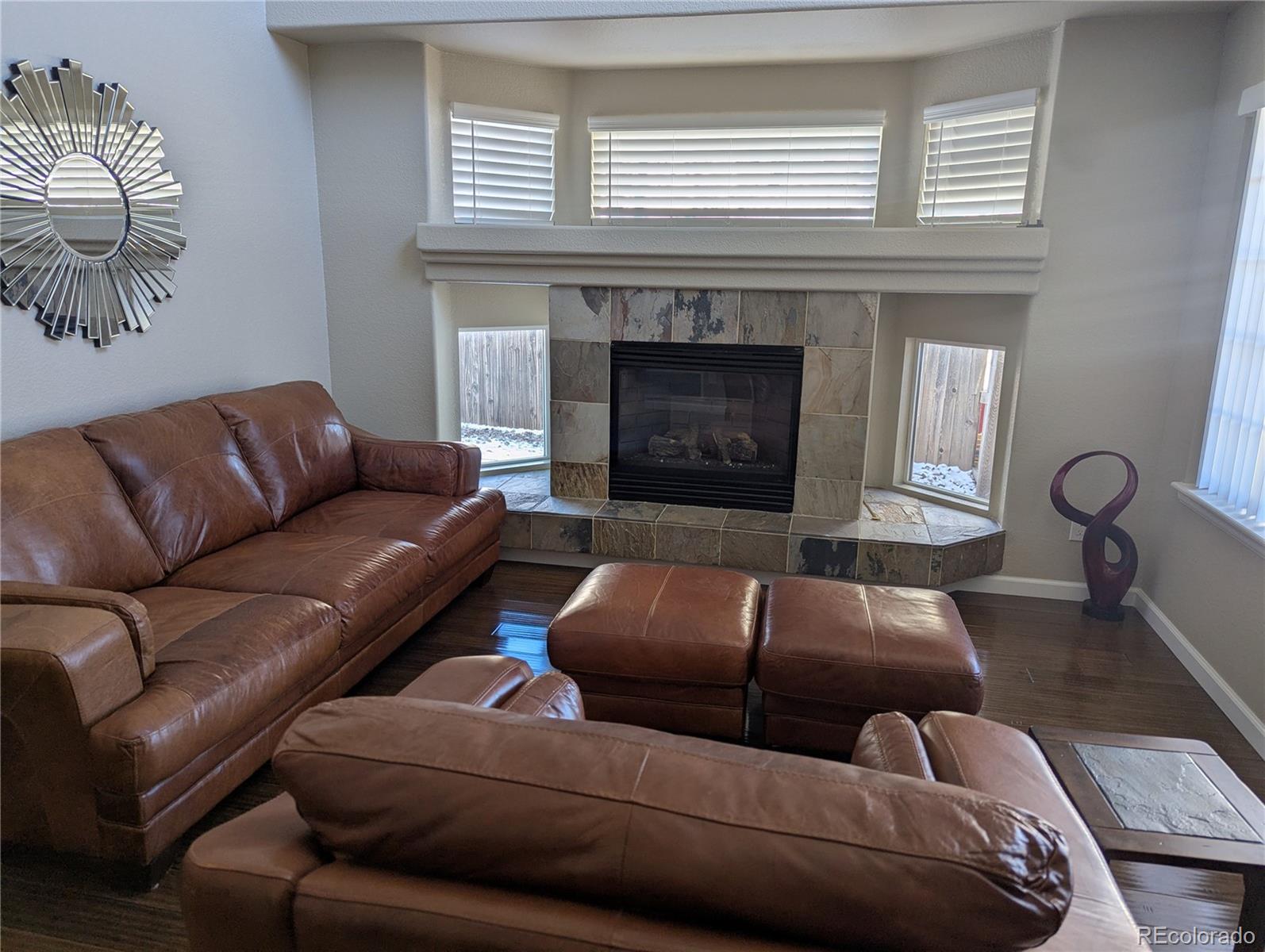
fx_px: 878
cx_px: 632
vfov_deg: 56.9
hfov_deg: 71.5
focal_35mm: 24
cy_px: 476
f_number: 1.85
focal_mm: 6.81
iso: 45
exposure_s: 1/60
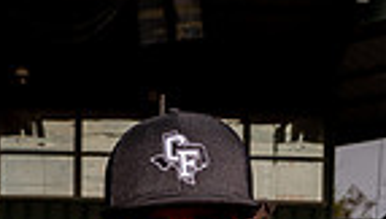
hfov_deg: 18.6
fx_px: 1179
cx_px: 197
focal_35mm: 115
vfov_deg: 9.3
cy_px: 543
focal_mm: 35
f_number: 7.1
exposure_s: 1/250
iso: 125
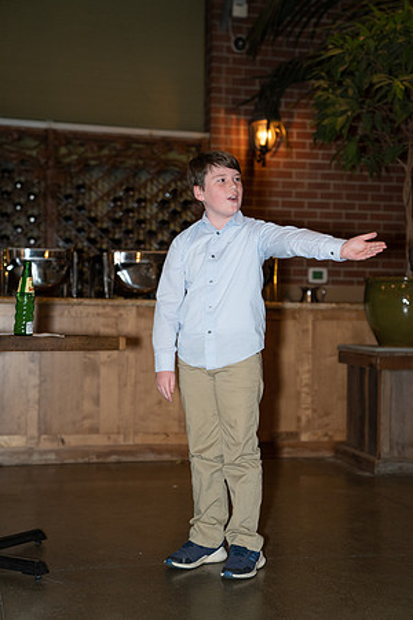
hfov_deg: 23.4
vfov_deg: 34.5
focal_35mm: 58
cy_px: 310
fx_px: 998
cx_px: 206
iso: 2000
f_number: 2.8
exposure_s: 1/125
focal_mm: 58
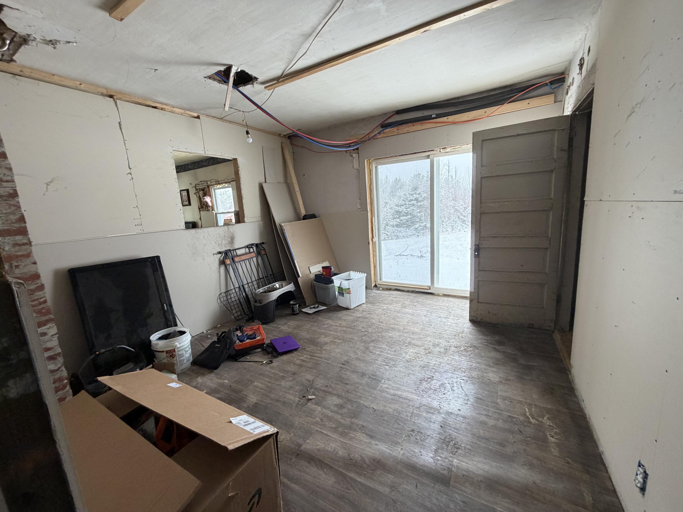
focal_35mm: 14
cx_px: 342
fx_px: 276
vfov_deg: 85.7
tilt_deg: -10.0
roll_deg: +3.5
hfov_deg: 102.1
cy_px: 256
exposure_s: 1/121
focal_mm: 2.22
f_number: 2.2
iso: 200
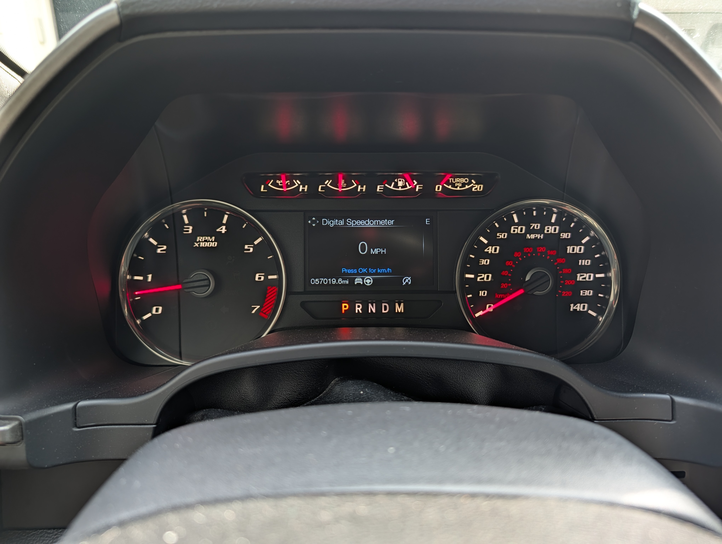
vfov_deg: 56.9
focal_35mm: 24
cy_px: 272
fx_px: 501
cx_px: 361
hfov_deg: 71.5
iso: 21
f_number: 1.68
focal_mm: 6.9
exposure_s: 1/31.6
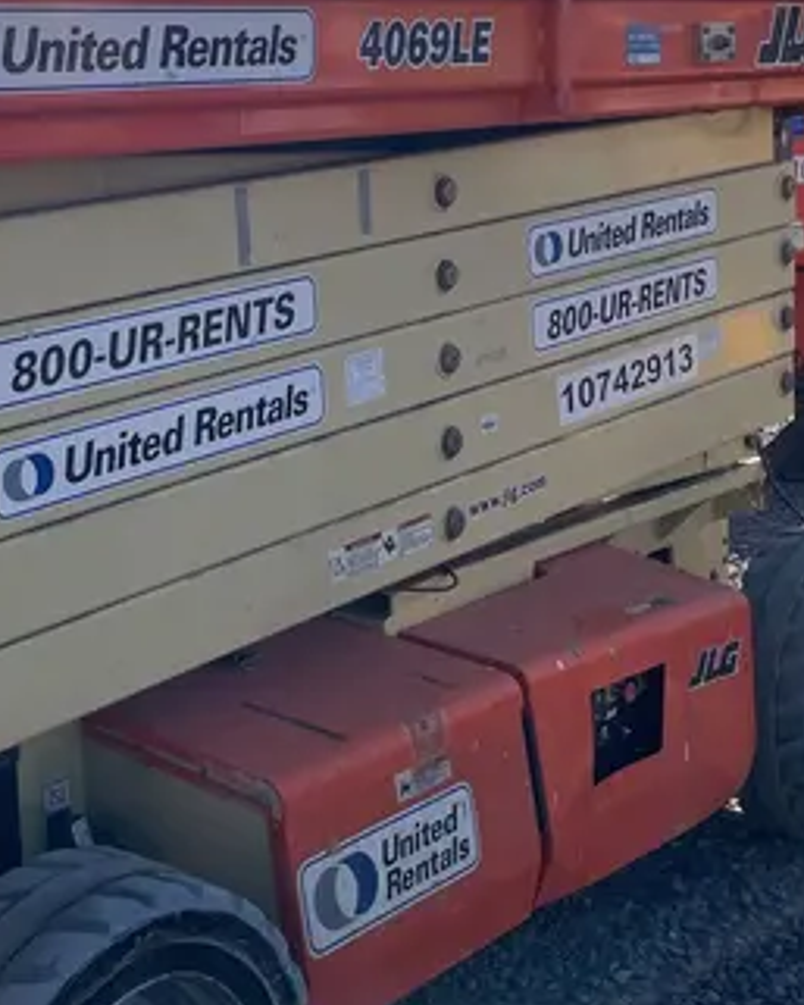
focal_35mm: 58
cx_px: 69
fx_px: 1724
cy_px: 280
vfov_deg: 32.0
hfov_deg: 25.4
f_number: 1.6
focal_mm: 4.2
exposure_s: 1/5291
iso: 32
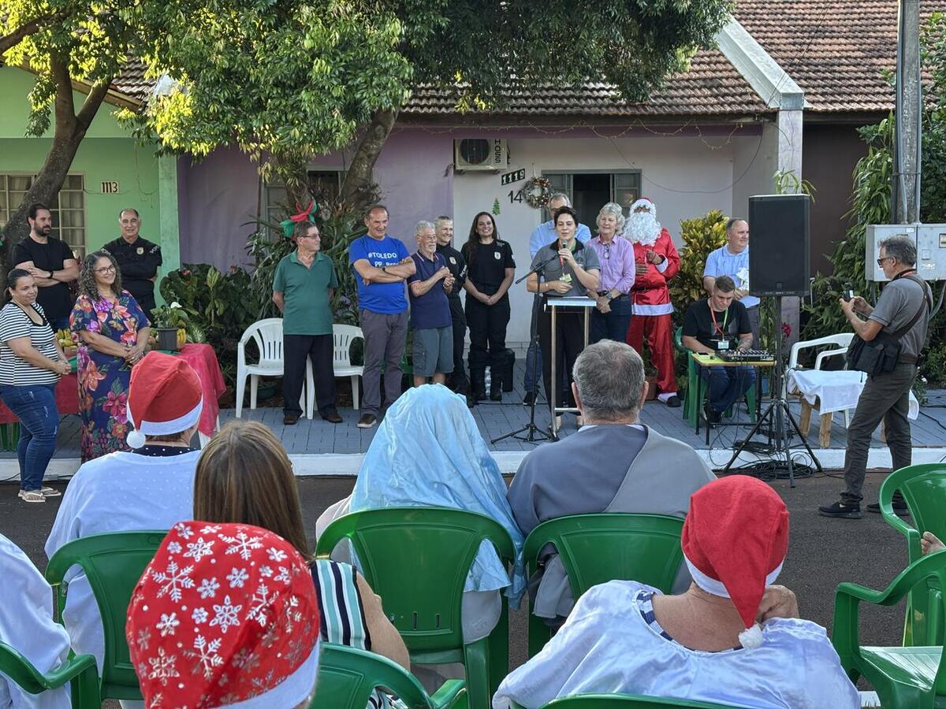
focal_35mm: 52
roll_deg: +0.6
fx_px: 1421
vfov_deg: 28.0
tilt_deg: -5.4
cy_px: 354
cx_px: 473
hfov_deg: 36.8
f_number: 1.6
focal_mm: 5.96
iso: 32
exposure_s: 1/121
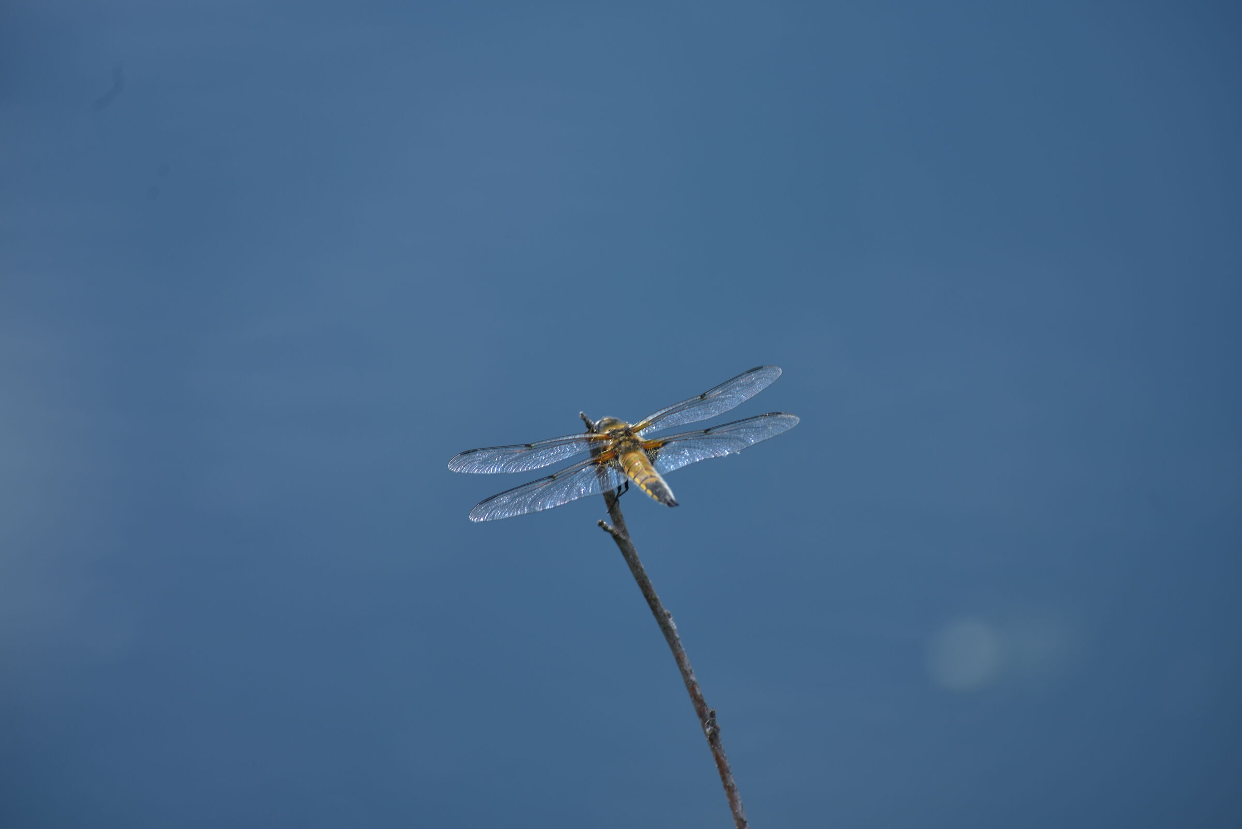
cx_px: 621
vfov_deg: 3.4
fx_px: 13804
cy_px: 414
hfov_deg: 5.2
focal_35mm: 400
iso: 64
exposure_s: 1/160
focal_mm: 400
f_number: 6.3
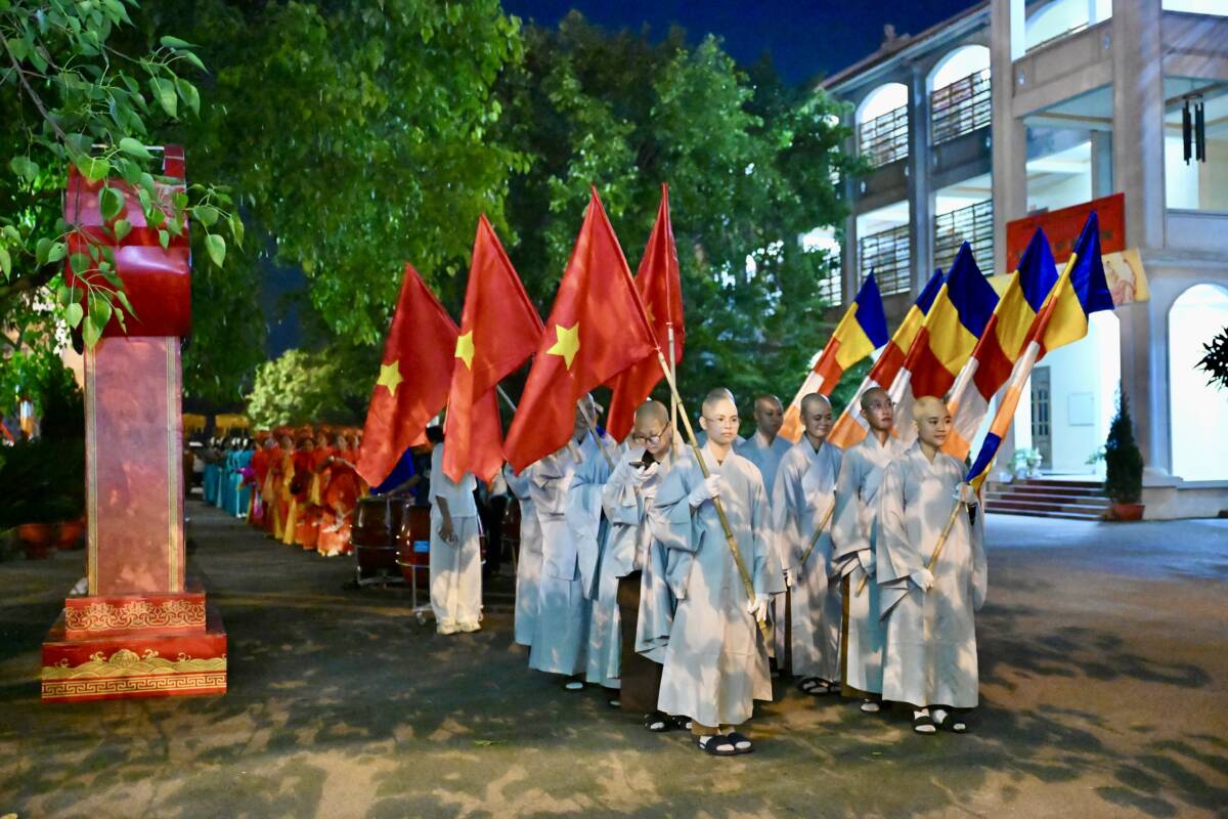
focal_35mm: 40
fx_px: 1364
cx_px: 614
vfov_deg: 33.4
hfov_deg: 48.5
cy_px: 410
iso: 32000
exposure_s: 1/100
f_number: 2.8
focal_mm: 40
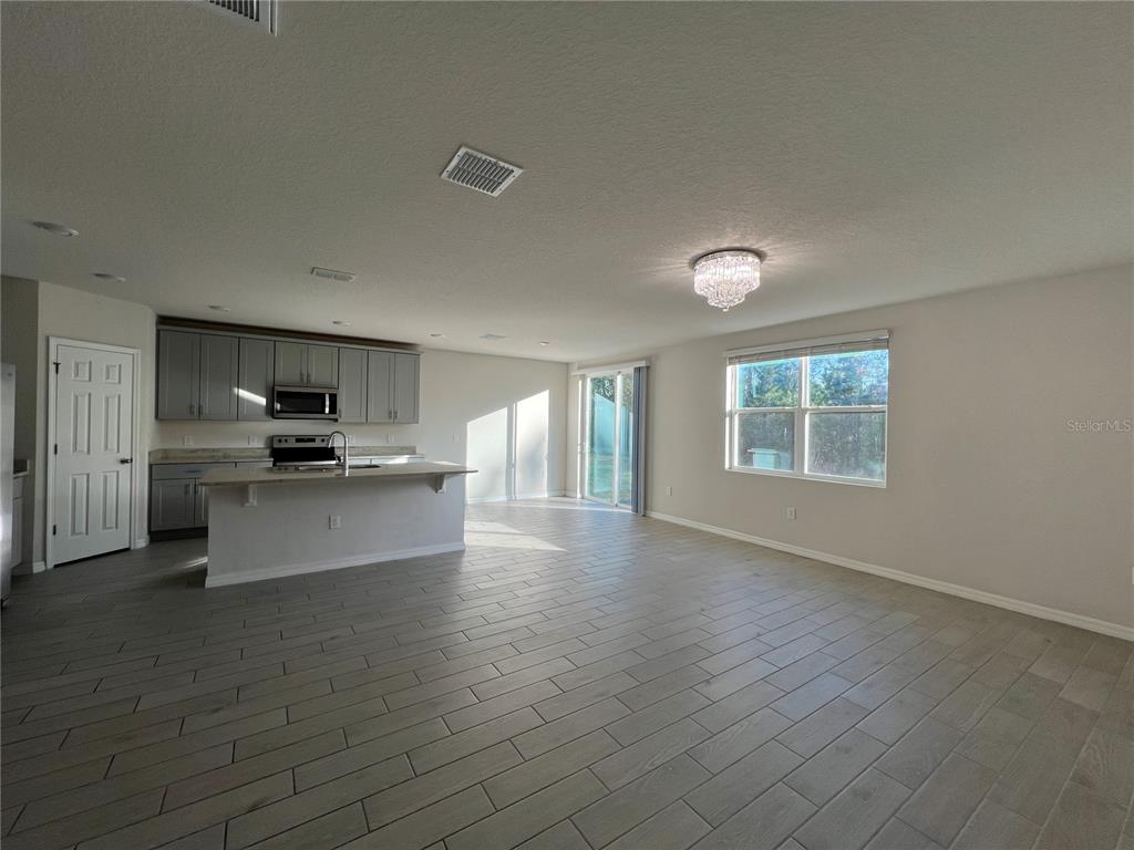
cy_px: 425
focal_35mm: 13
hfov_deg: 106.2
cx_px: 567
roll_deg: -0.8
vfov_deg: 89.9
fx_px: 426
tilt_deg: -0.6
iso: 32
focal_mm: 1.57
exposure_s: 1/134
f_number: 1.8
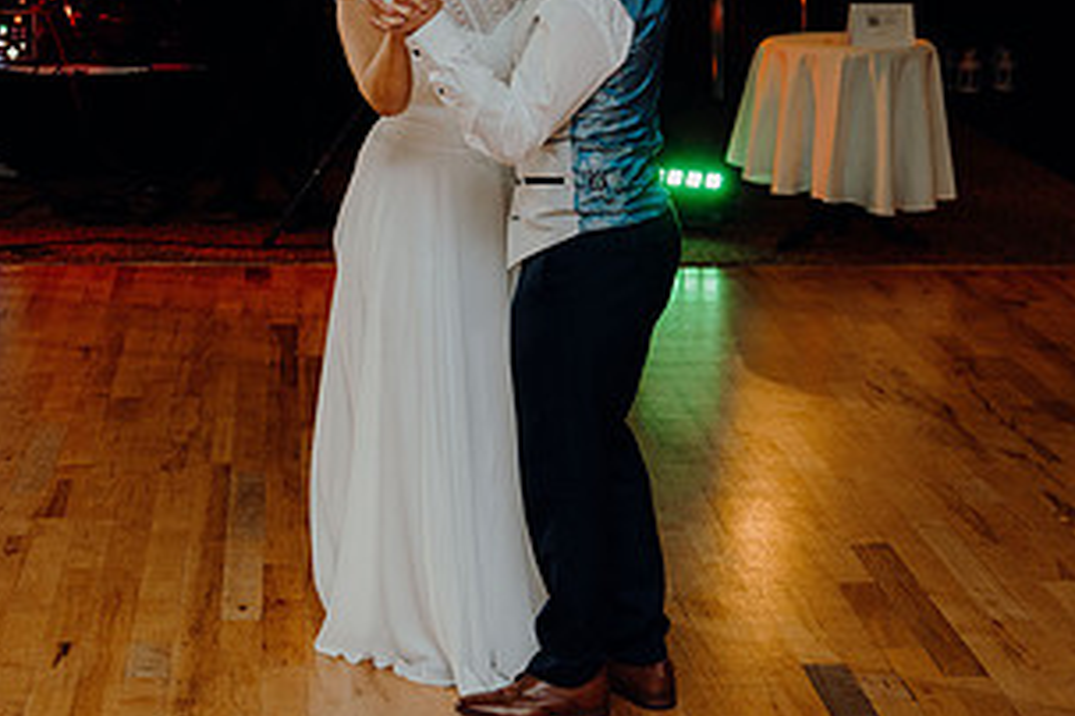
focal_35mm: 92
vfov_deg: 14.8
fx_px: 2747
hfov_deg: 22.0
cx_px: 273
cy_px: 229
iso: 1250
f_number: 2.8
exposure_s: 1/160
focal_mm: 48
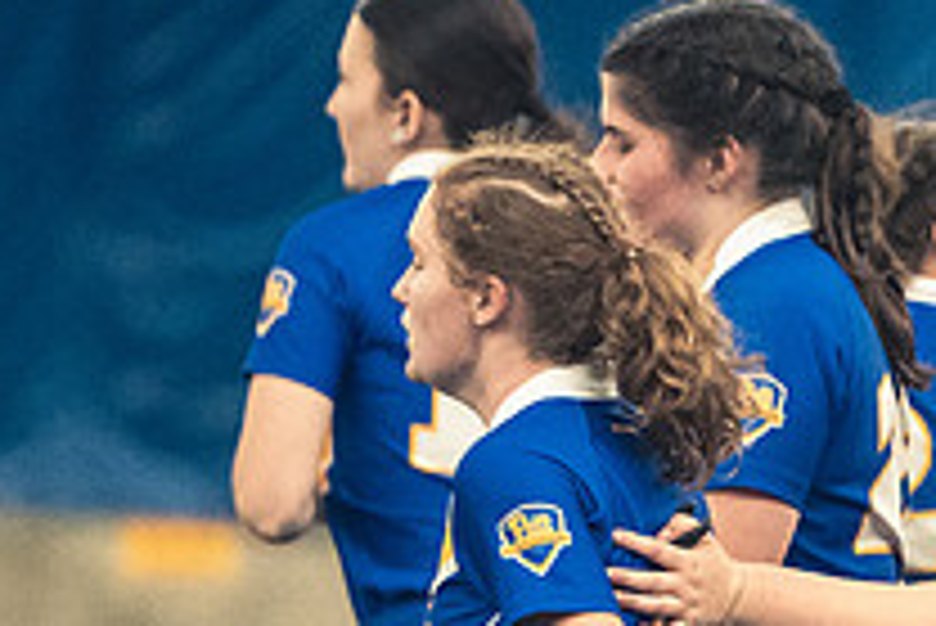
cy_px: 558
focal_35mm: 835
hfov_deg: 2.5
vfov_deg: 1.6
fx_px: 21724
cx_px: 1179
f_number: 2.8
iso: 12800
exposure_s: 1/500
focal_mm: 200
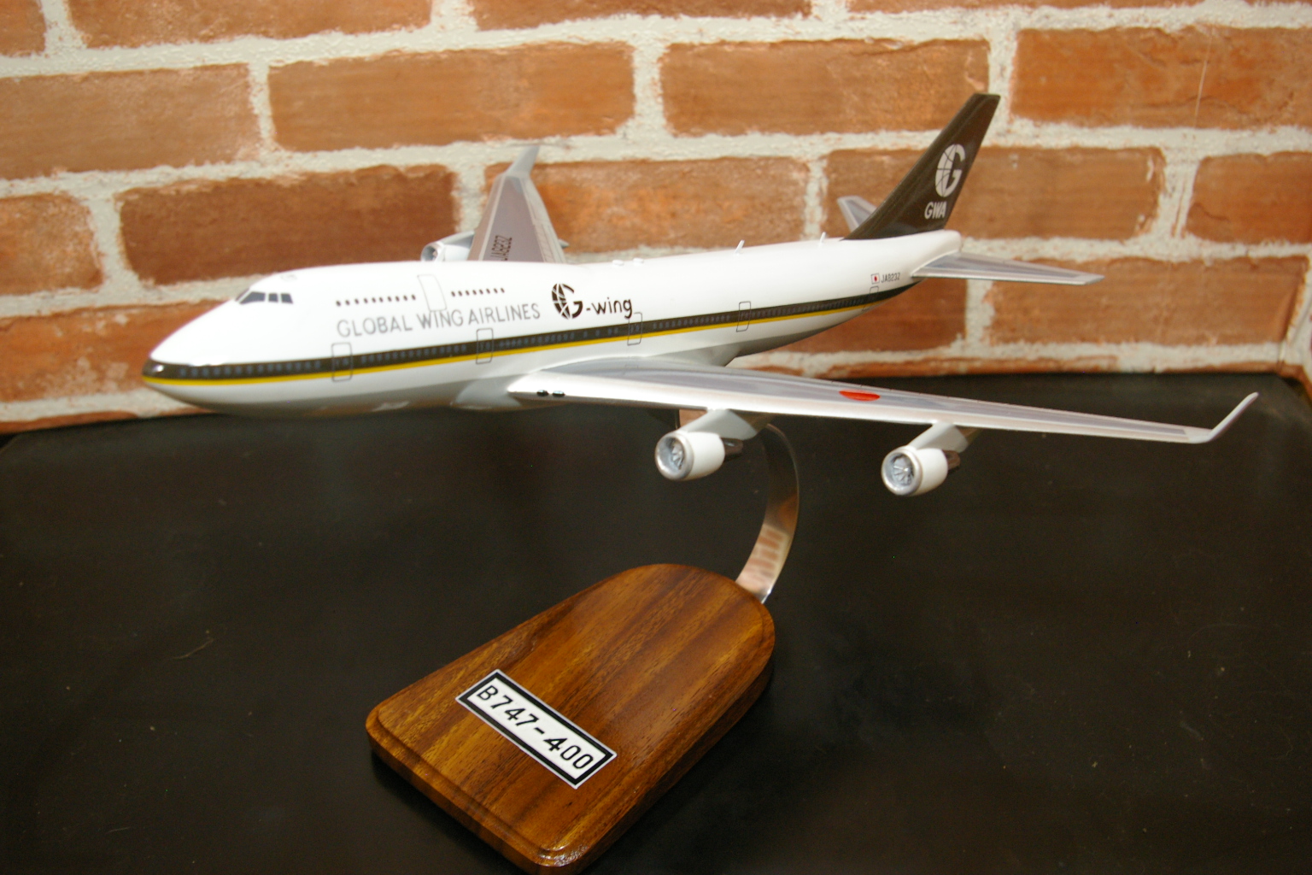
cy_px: 438
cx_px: 656
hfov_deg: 46.4
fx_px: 1531
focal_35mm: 42
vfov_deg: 31.9
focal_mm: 28
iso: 800
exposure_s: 1/30
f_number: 5.6
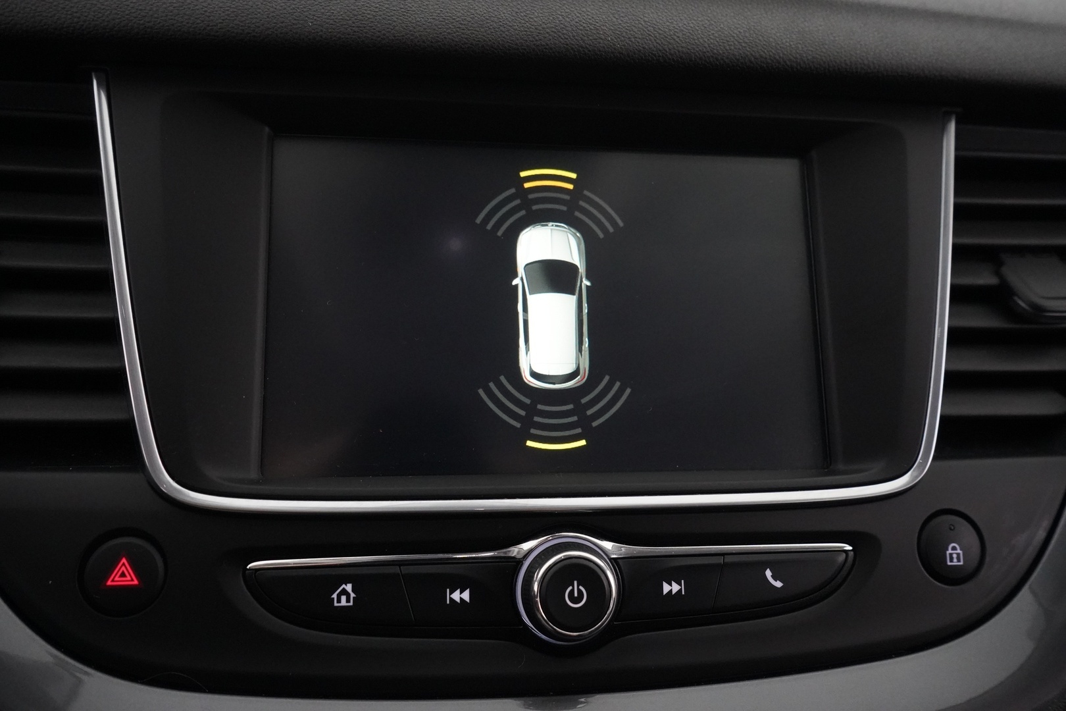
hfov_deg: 65.5
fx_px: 829
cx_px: 533
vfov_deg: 46.4
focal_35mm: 28
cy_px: 356
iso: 12800
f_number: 6.3
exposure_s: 1/60
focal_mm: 28
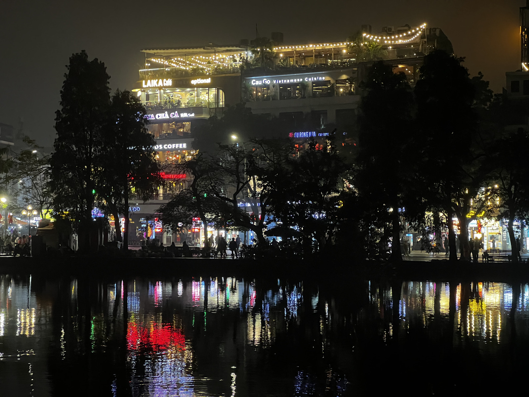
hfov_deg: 25.3
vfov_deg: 19.1
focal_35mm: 77
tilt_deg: +2.9
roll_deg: +0.4
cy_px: 198
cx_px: 264
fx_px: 1177
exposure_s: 1/34
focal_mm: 9
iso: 640
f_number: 2.8
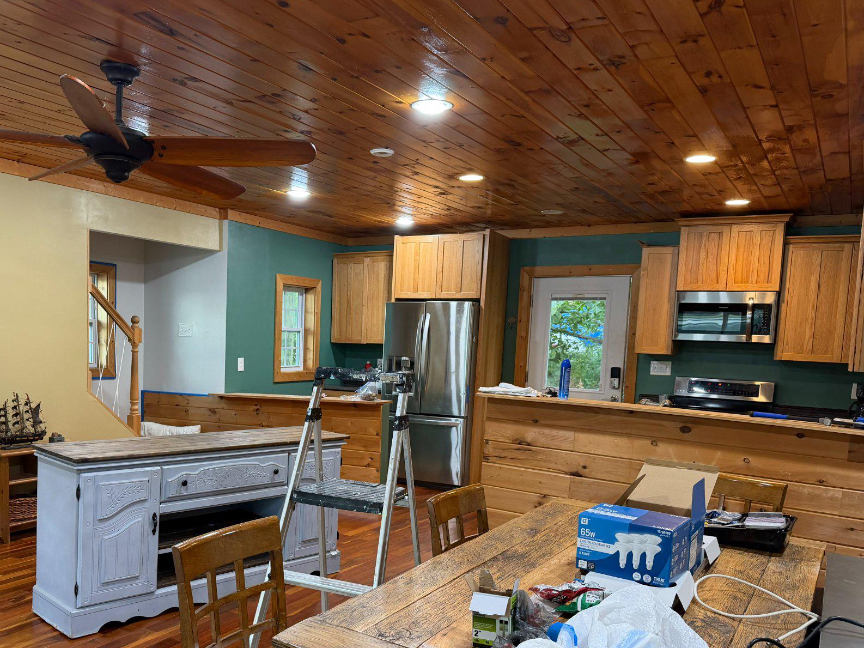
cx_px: 340
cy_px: 398
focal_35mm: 31
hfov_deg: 57.8
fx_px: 774
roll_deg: -2.6
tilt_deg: -4.2
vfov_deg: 45.1
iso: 200
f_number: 1.78
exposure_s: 1/60
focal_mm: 6.76
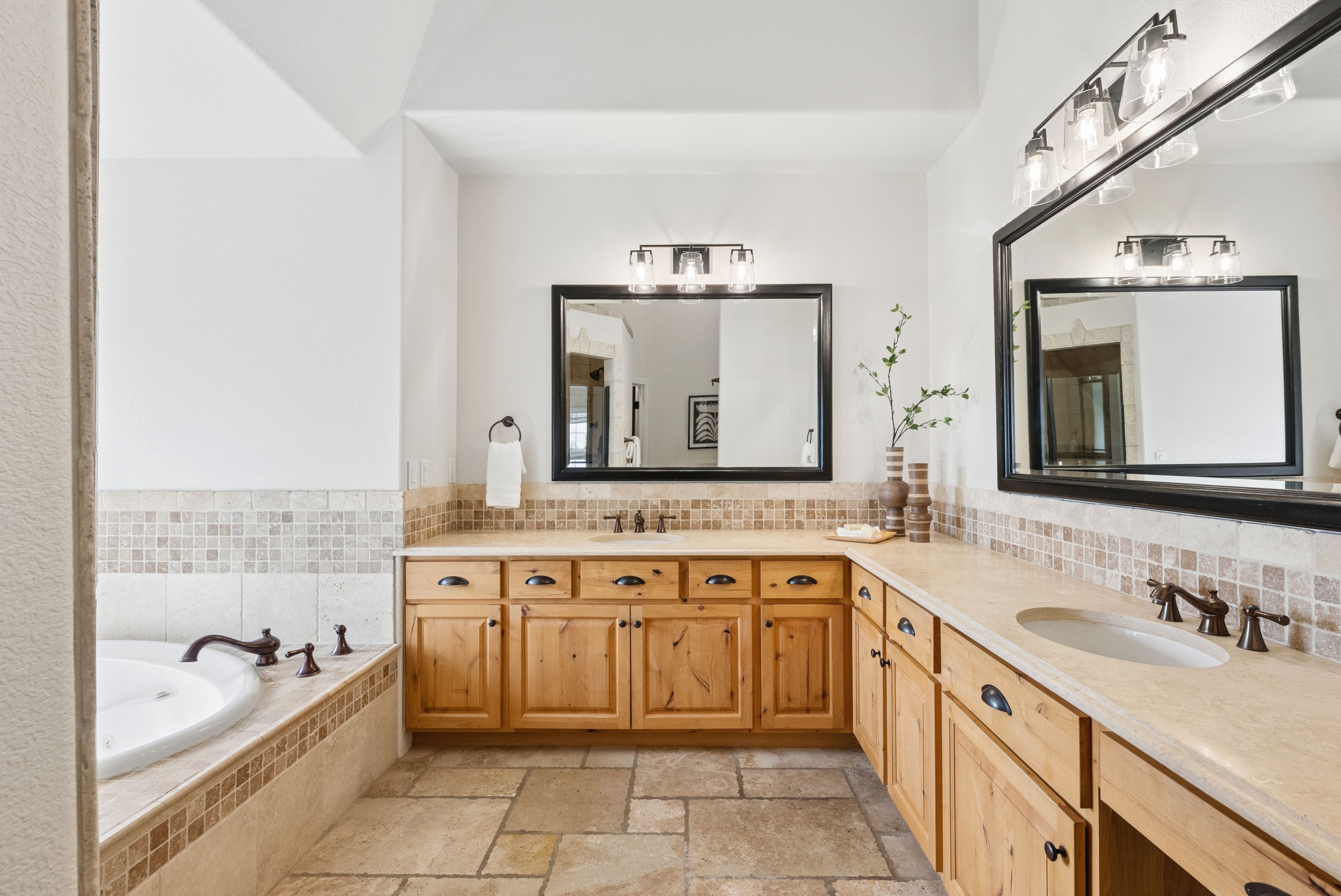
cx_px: 670
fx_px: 596
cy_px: 448
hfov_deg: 96.7
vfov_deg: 73.8
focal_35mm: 16
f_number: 9
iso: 640
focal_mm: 16
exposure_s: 1/125
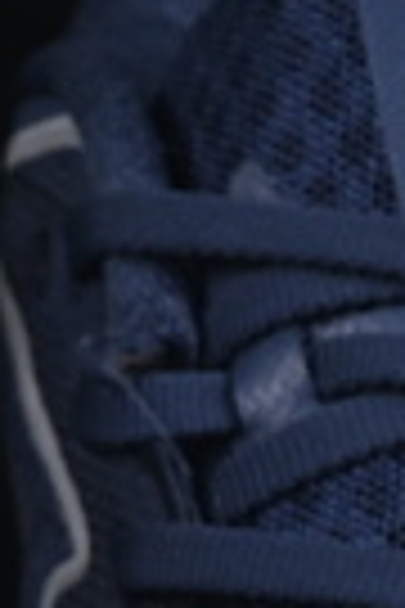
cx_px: -153
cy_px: 1018
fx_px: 10107
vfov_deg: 3.4
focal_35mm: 599
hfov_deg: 2.3
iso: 160
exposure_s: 1/60
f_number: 6.3
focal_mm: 50
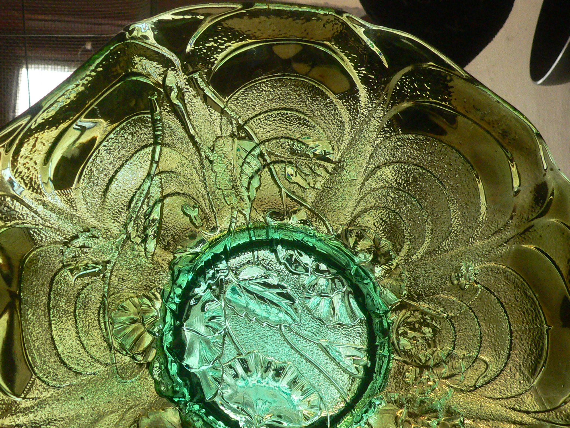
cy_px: 251
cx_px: 285
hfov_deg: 41.2
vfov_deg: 31.5
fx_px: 758
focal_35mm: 46
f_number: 4
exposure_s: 1/200
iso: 400
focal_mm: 6
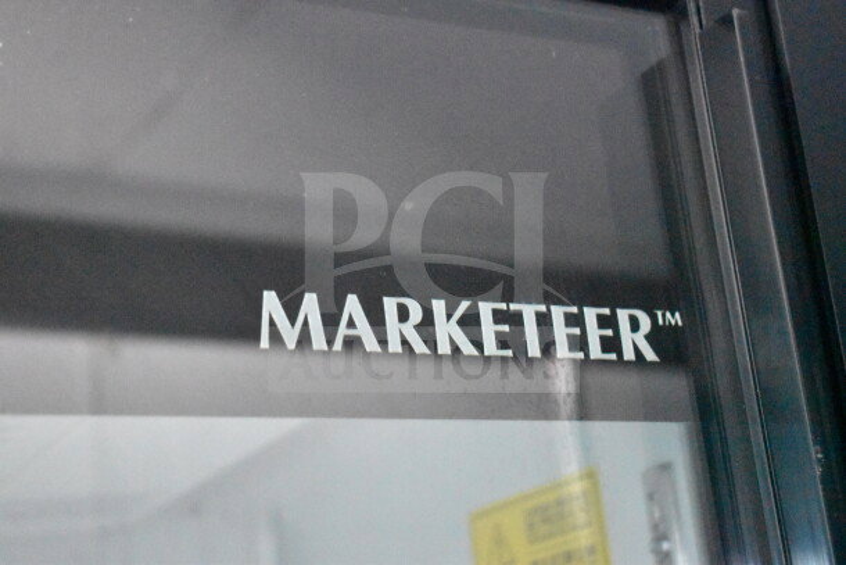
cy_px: 282
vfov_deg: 18.9
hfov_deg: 28.1
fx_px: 1692
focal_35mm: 72
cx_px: 423
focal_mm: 48
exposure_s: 1/80
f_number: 5.3
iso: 25600
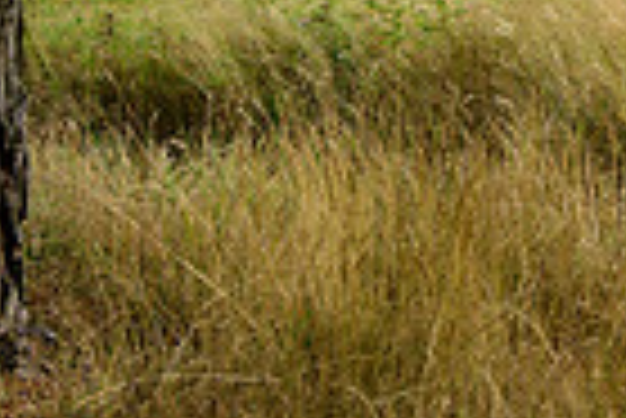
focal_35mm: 100
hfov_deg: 18.5
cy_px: -438
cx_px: 878
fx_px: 1741
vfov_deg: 12.1
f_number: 5.6
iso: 320
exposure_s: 1/1250
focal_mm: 24
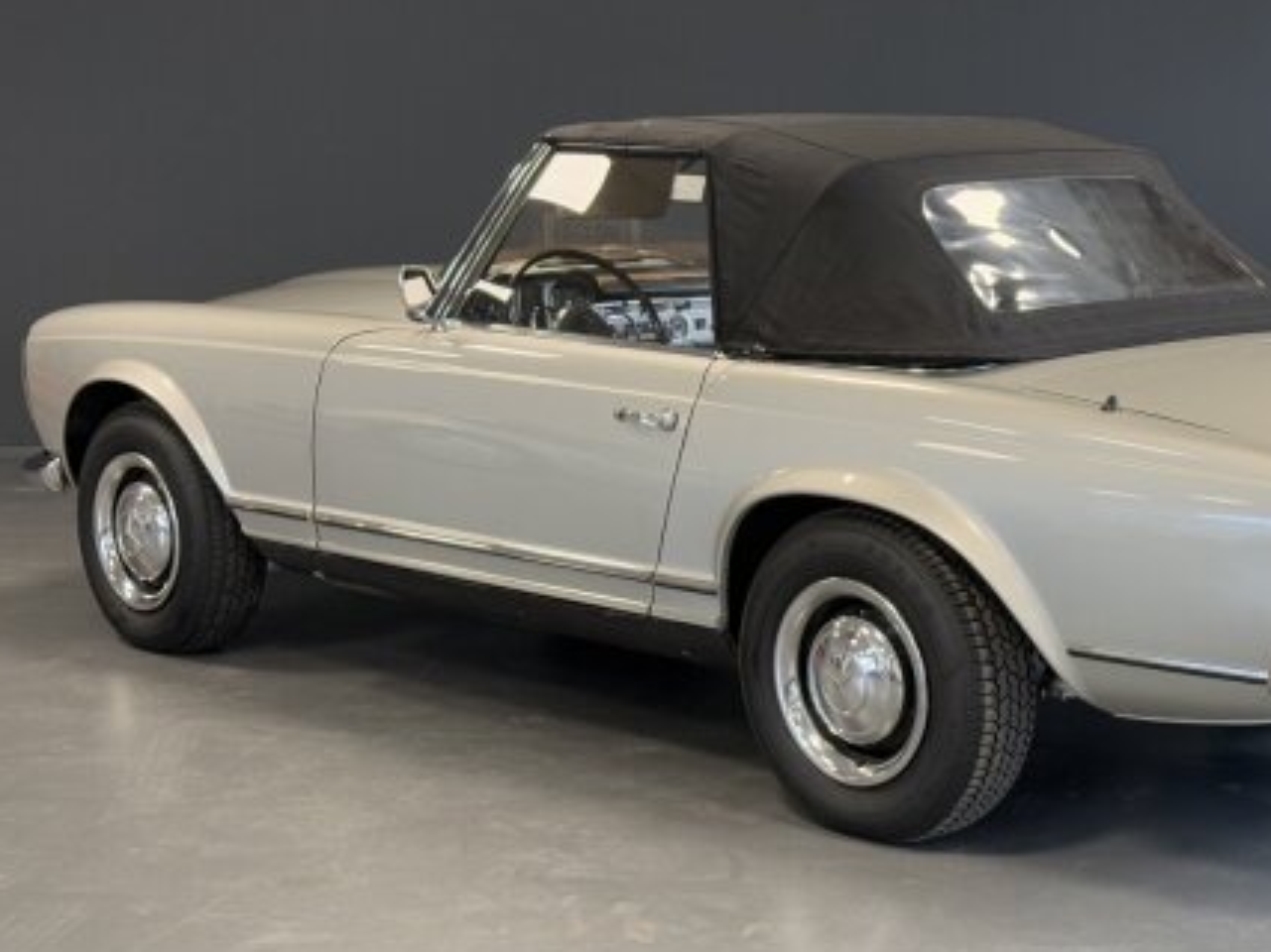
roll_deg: -0.2
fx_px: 2643
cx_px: 872
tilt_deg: -7.6
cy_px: 443
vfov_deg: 20.4
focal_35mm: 72
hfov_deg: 26.8
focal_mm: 6.76
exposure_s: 1/60
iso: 200
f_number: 1.78
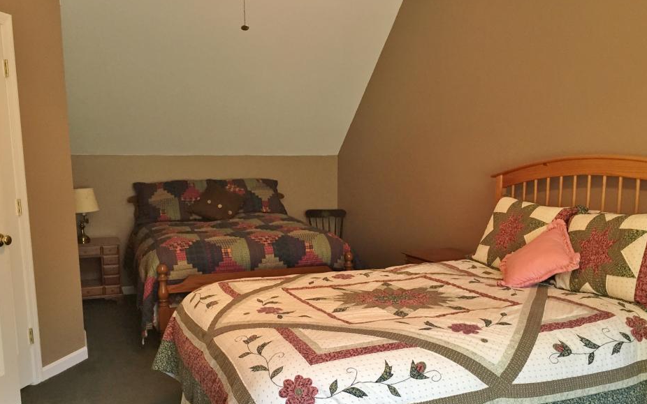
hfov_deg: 56.7
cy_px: 260
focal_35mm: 34
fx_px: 600
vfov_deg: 37.0
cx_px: 328
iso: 125
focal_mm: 4.15
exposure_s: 1/30
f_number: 2.2
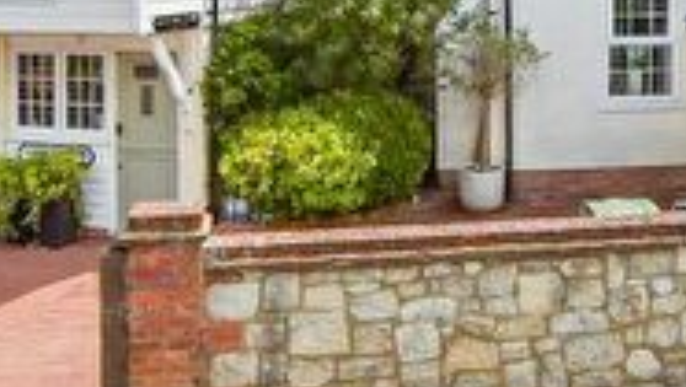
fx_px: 1074
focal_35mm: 59
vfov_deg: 19.8
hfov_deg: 34.2
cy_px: -2
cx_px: 561
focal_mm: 10
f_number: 8
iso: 400
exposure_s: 1/1250
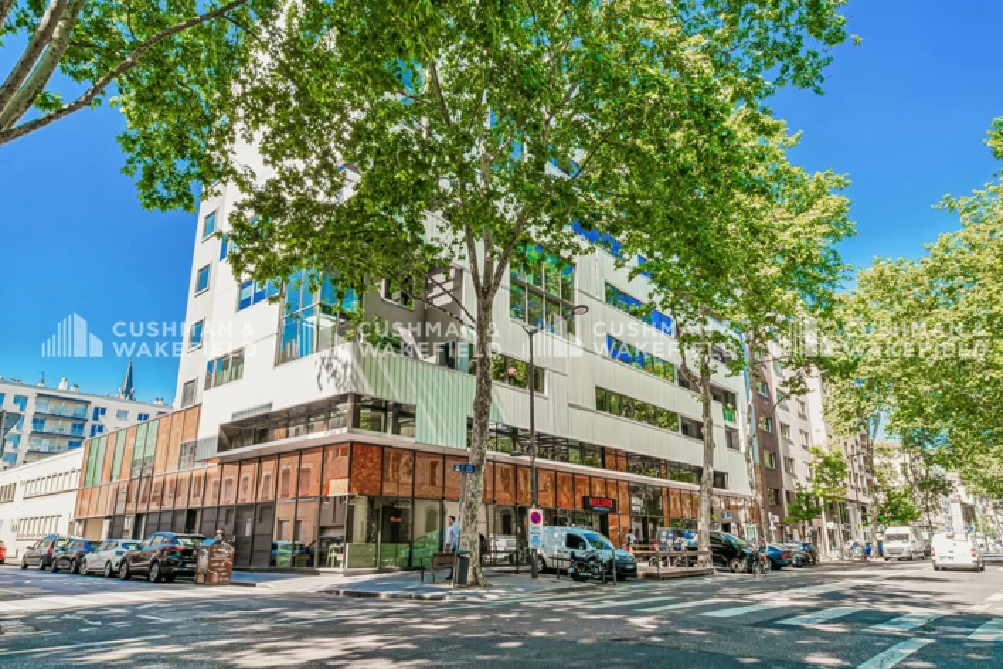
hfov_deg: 81.2
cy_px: 334
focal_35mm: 21
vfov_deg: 59.5
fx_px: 585
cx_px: 502
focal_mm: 14
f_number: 11
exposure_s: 1/100
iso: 400
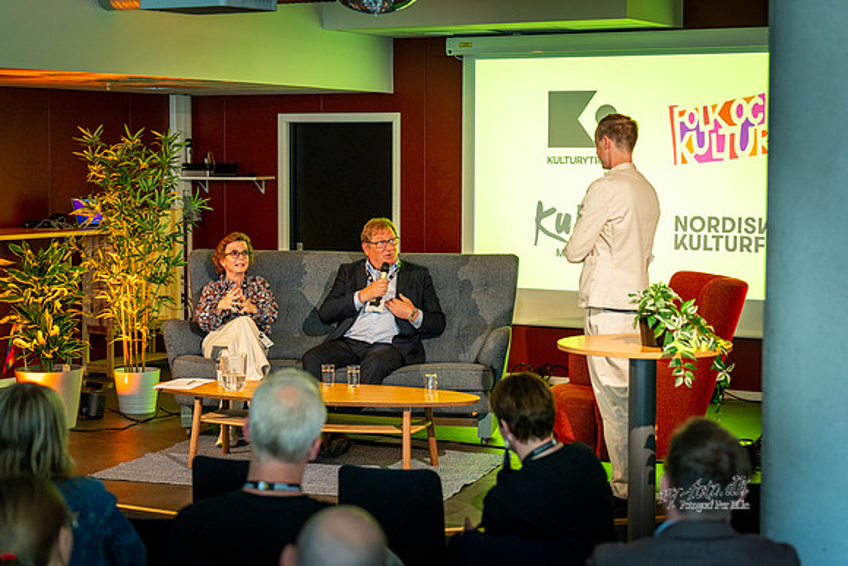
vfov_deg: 19.5
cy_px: 283
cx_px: 424
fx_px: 1649
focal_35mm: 70
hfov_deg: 28.8
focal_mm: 70
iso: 2000
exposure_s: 1/200
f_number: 3.5
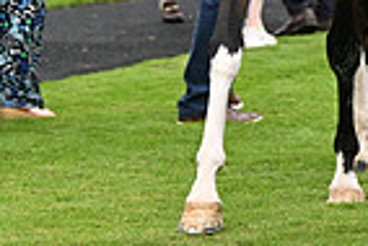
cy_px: -188
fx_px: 4584
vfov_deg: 3.1
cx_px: 583
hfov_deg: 4.6
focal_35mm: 448
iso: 1250
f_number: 4
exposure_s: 1/1000
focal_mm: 110
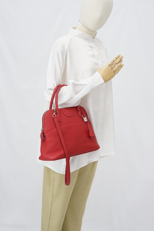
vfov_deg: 39.6
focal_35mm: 50
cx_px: 77
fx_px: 321
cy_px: 116
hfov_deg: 27.0
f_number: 6.3
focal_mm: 50
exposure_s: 1/10
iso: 640
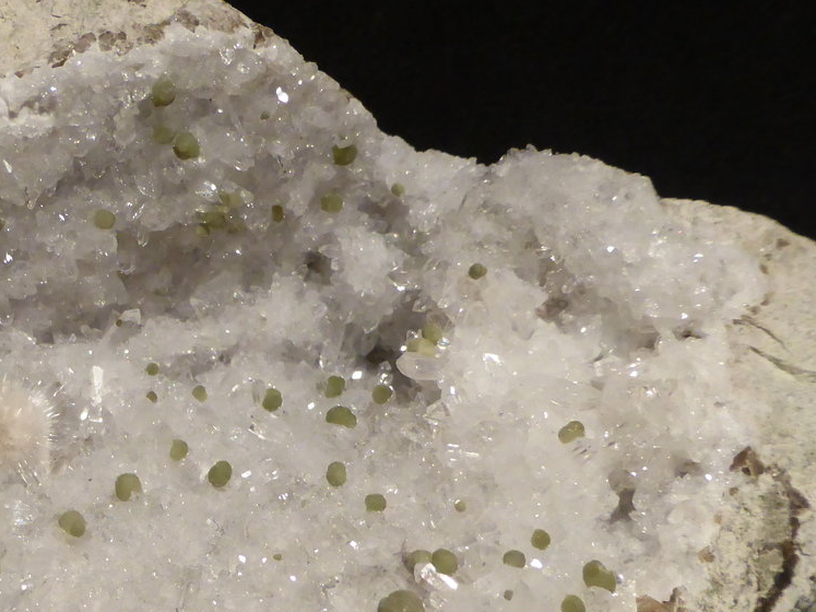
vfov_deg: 24.2
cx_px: 145
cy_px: 442
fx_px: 1414
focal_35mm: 60
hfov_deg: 31.2
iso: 320
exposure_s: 1/60
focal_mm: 4.8
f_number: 3.4
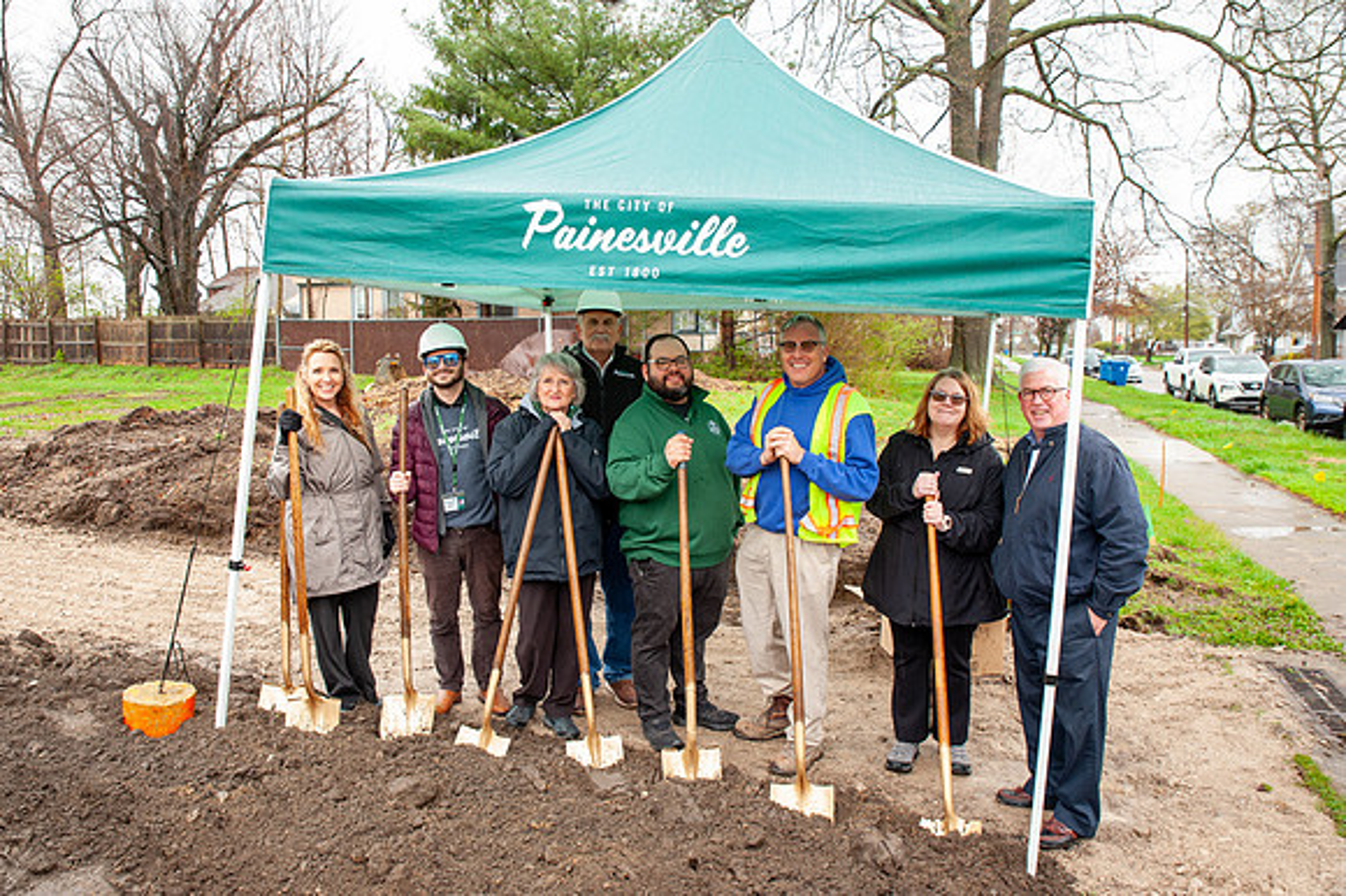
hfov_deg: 72.5
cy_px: 443
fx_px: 918
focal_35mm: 25
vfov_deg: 52.0
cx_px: 660
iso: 800
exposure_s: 1/125
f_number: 6.3
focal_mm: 24
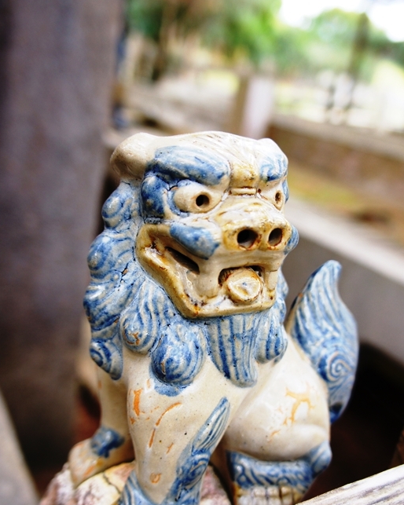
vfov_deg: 51.2
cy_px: 301
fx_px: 523
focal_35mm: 35
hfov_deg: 42.2
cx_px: 200
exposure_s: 1/160
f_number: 4
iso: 250
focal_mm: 20
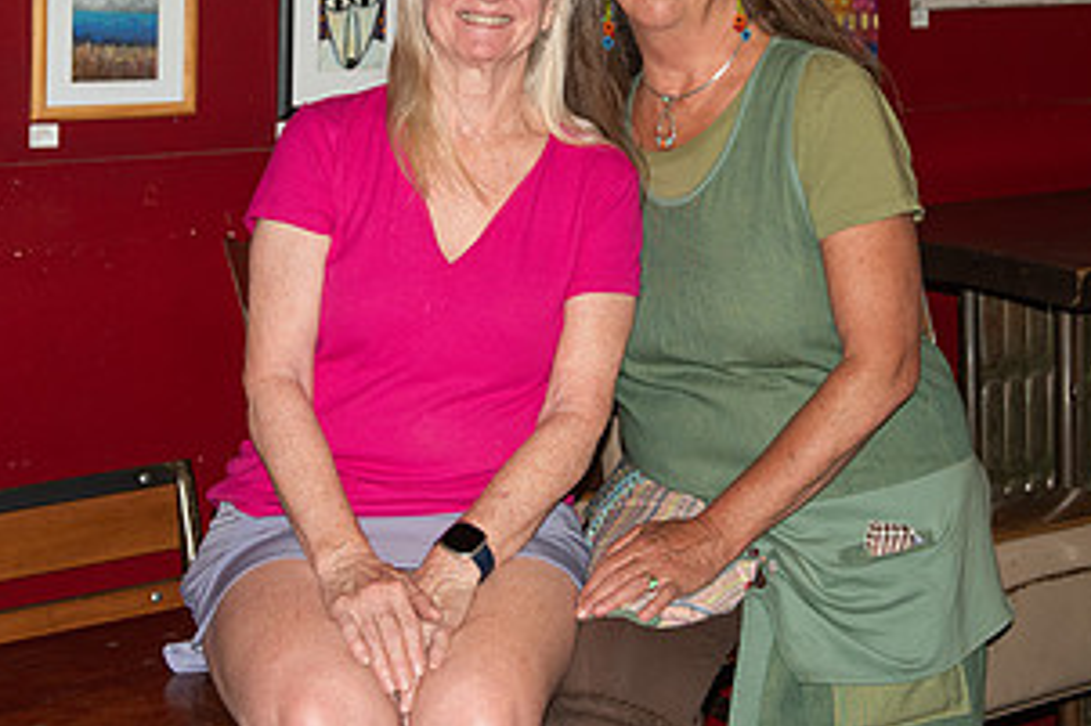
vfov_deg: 18.3
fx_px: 2211
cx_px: 603
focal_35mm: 73
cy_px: 42
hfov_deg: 27.7
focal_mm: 38
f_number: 4
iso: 640
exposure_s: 1/60
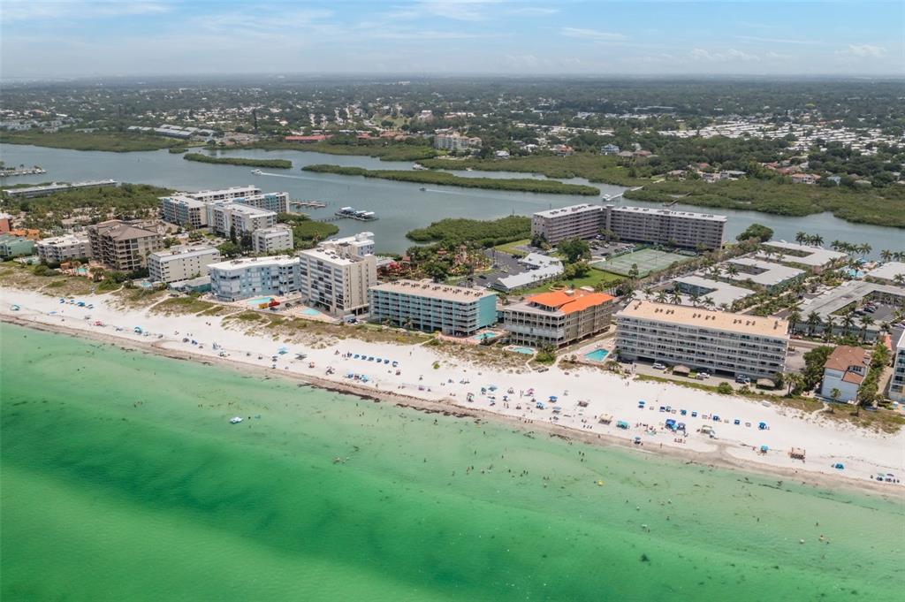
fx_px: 703
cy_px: 301
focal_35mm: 28
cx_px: 452
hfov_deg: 65.5
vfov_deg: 46.3
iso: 100
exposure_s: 1/240
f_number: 5
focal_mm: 10.26
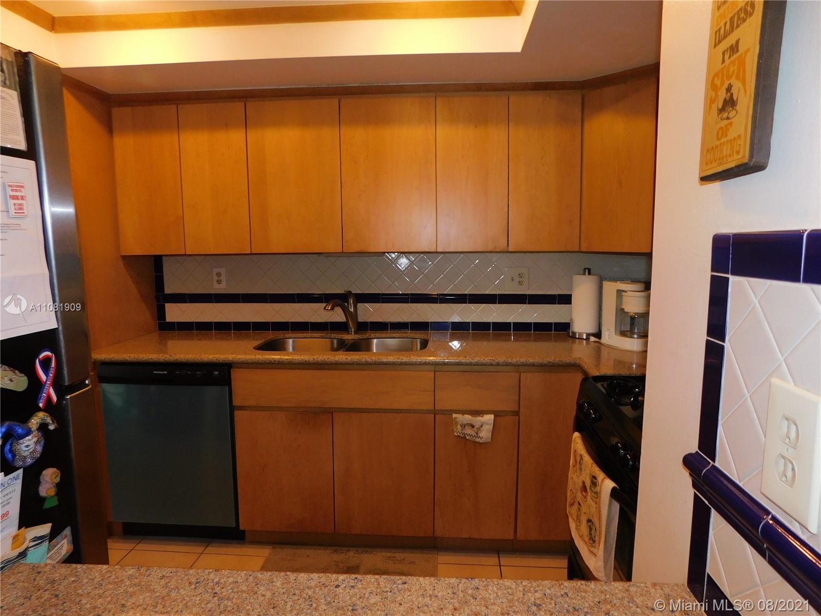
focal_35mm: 23
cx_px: 410
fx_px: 545
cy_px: 308
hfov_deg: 73.9
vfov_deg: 58.9
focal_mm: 4
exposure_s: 1/30
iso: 200
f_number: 3
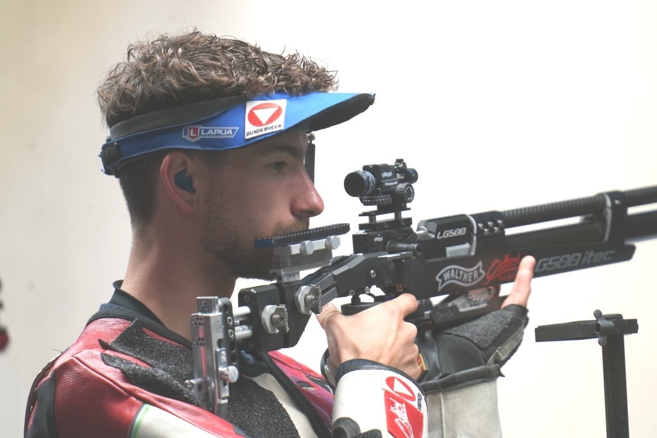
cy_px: 219
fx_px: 7118
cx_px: 328
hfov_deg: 5.3
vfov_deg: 3.5
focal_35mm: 390
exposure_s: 1/100
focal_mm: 390
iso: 1600
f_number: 5.6
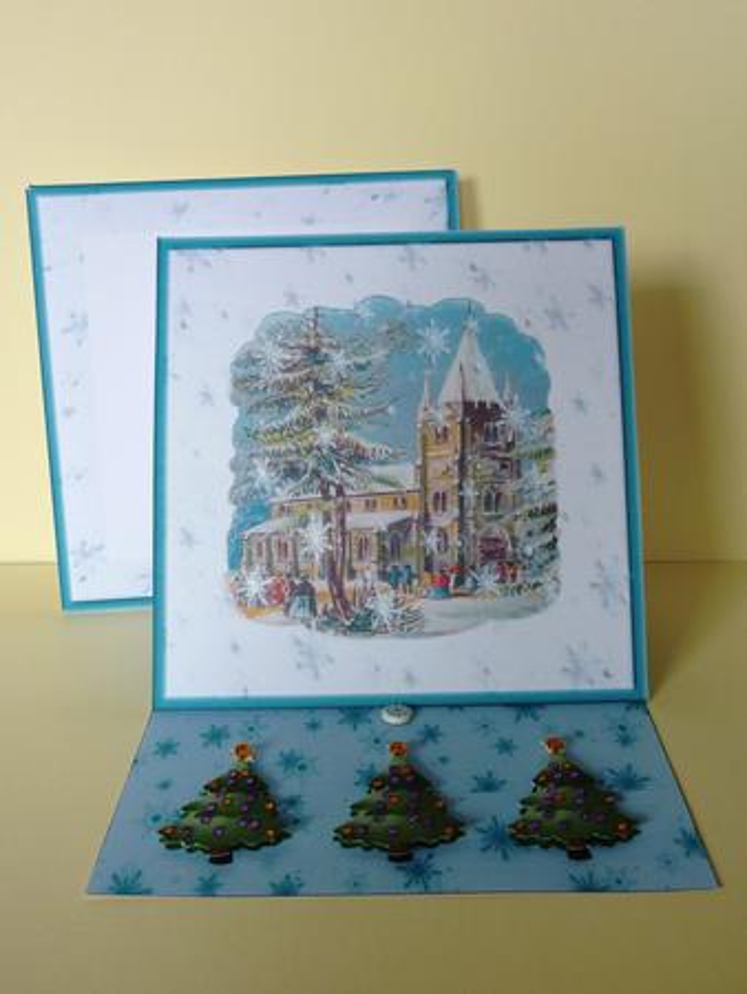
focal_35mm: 35
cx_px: 374
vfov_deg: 52.6
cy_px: 497
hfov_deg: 40.7
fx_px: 1006
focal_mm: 5.7
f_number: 3.5
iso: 100
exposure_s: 1/30
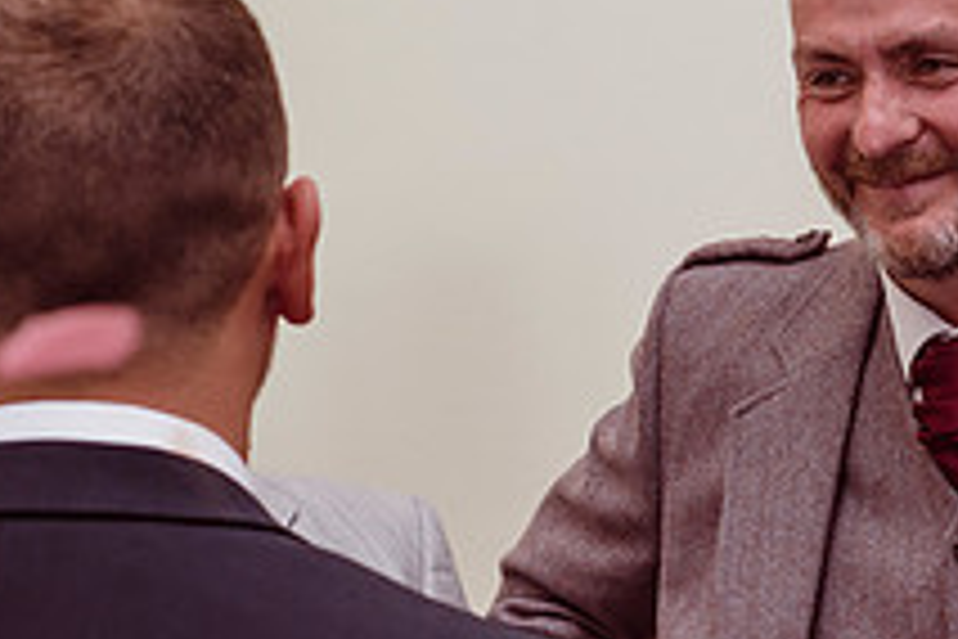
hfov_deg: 14.7
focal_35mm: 136
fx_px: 3619
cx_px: 1057
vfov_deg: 10.1
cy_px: 322
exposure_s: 1/100
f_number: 5.6
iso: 400
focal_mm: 50
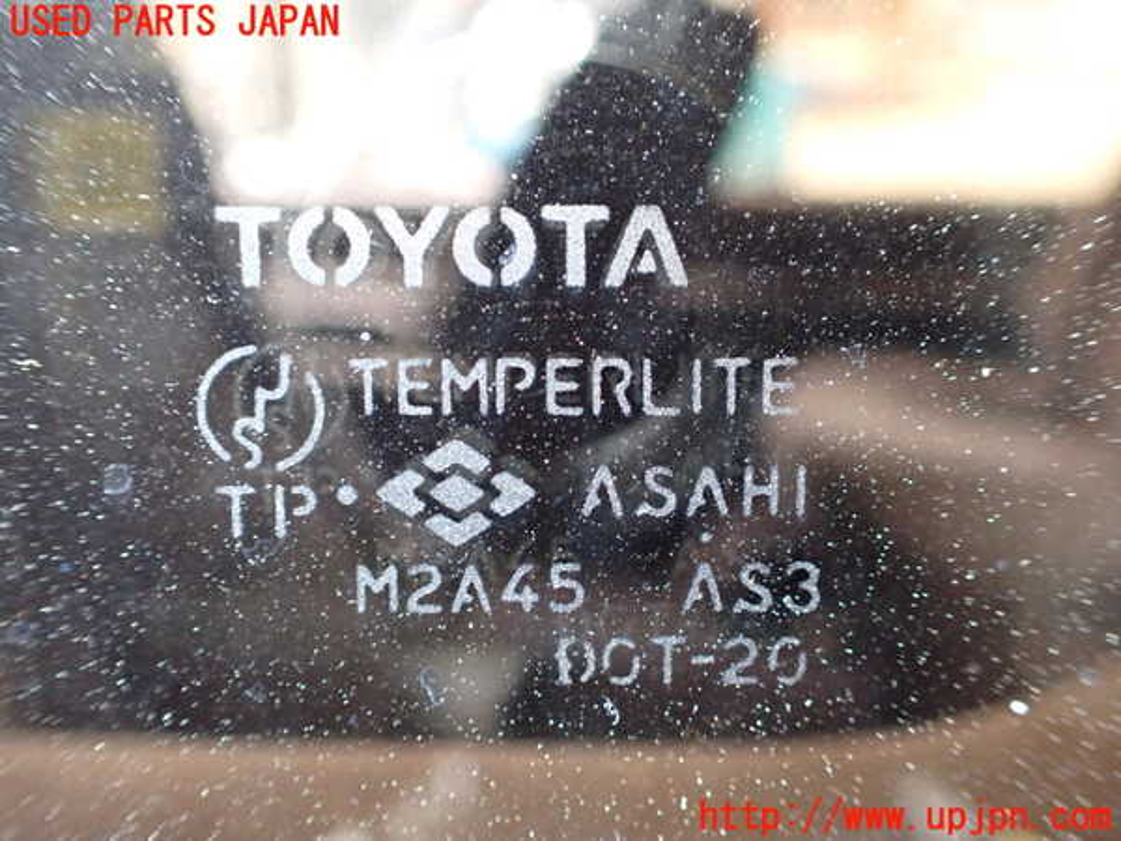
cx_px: 560
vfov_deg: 46.8
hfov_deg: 60.0
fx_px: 972
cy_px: 420
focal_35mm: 30
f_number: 2.3
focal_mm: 5.4
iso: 800
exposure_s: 1/125
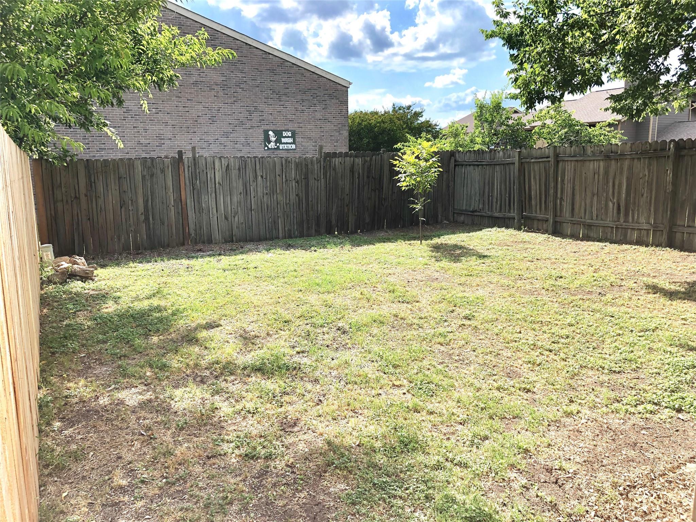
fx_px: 563
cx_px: 348
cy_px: 261
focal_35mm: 28
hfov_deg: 63.4
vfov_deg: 49.7
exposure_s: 1/1312
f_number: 1.8
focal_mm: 4
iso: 20
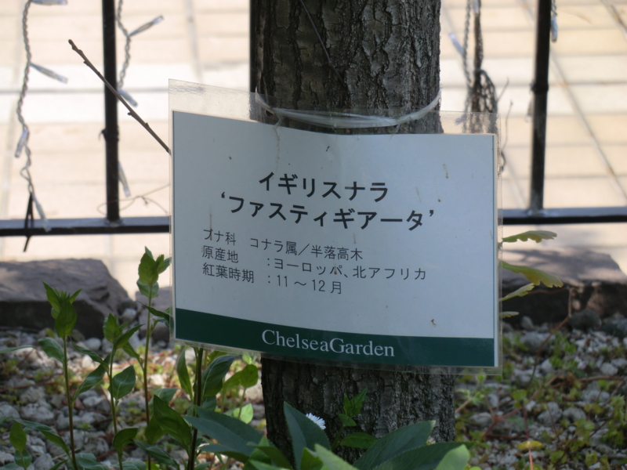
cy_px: 235
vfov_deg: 10.2
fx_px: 2626
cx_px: 314
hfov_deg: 13.6
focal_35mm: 145
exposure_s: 1/250
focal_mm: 25.9
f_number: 4.6
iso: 64
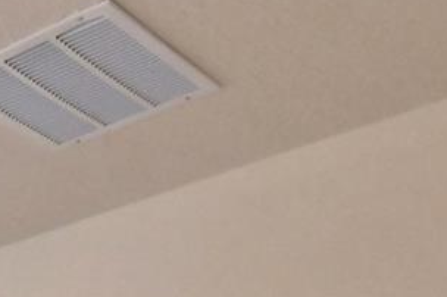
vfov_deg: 13.8
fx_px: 980
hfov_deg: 23.5
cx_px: -87
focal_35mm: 79
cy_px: 648
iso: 400
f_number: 4.5
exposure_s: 1/80
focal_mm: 10
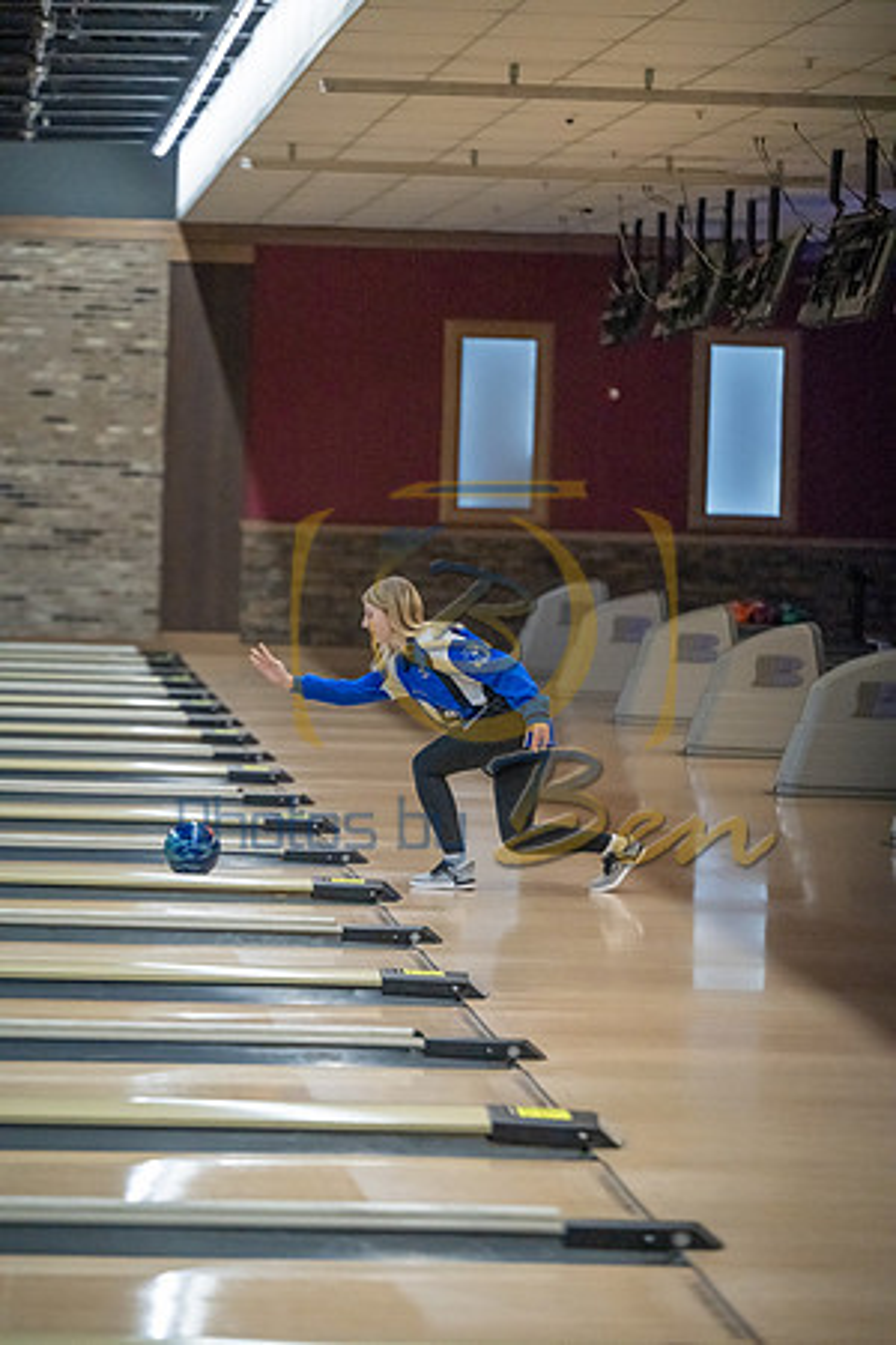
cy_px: 672
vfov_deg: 15.2
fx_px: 5040
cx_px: 448
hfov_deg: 10.2
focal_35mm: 135
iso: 4000
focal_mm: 135
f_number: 2.8
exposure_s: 1/1000
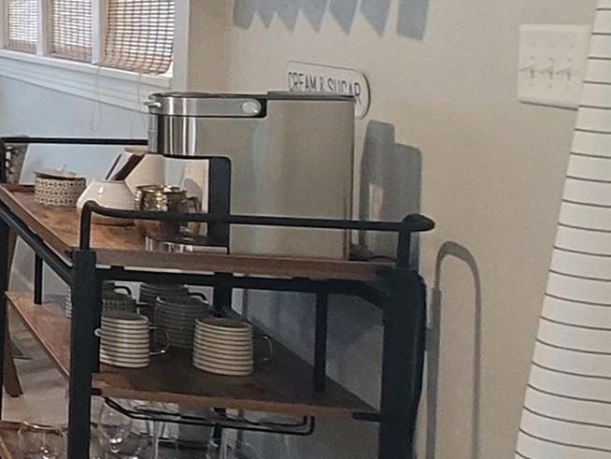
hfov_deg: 16.1
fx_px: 1077
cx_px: -793
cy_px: 72
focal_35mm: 61
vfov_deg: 23.6
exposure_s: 1/30
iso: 320
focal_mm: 2.2
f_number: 2.2
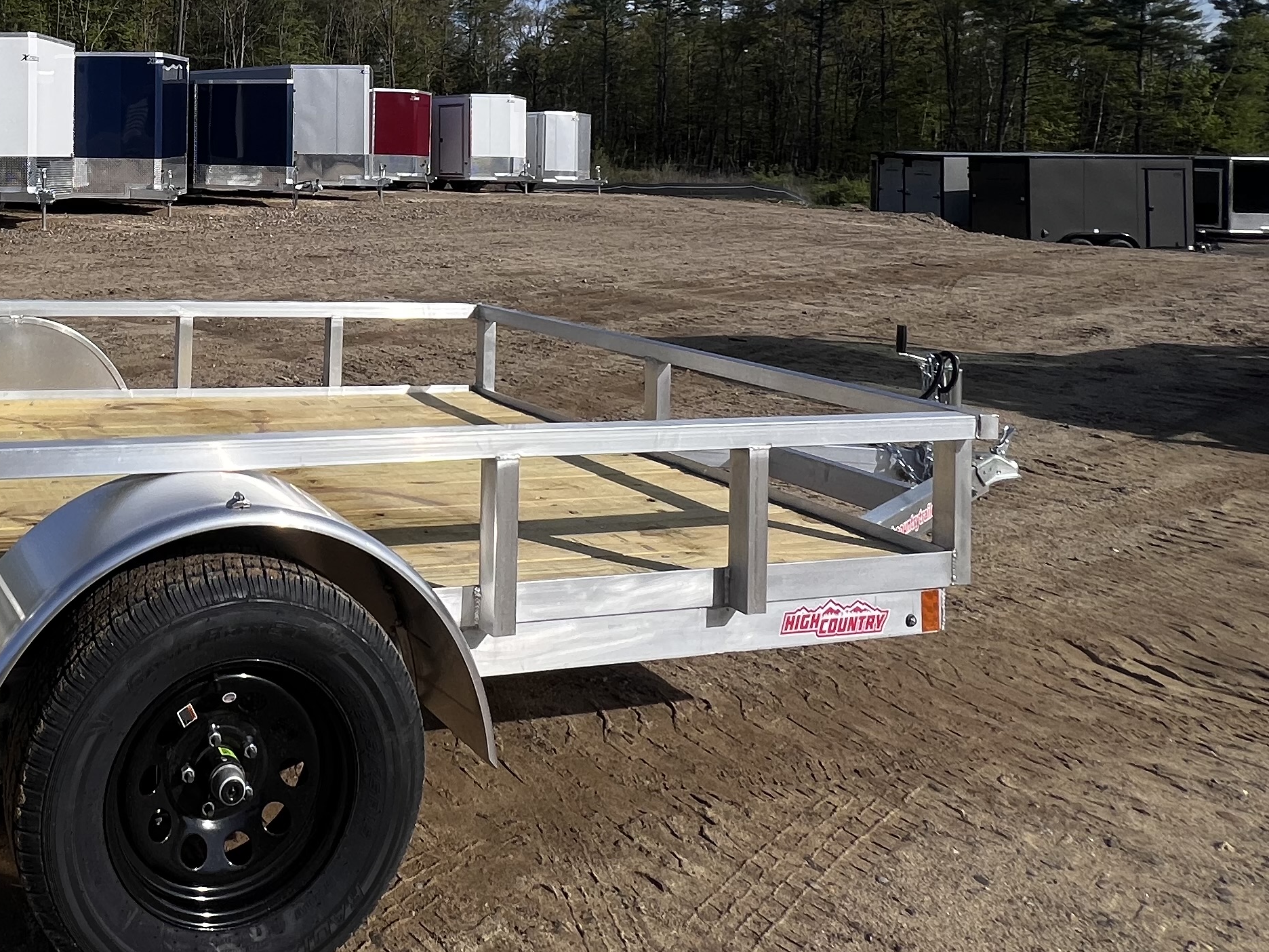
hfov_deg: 54.9
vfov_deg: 45.8
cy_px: 123
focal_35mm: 28
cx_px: 121
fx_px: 1026
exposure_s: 1/1876
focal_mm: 1.57
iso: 32
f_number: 1.8
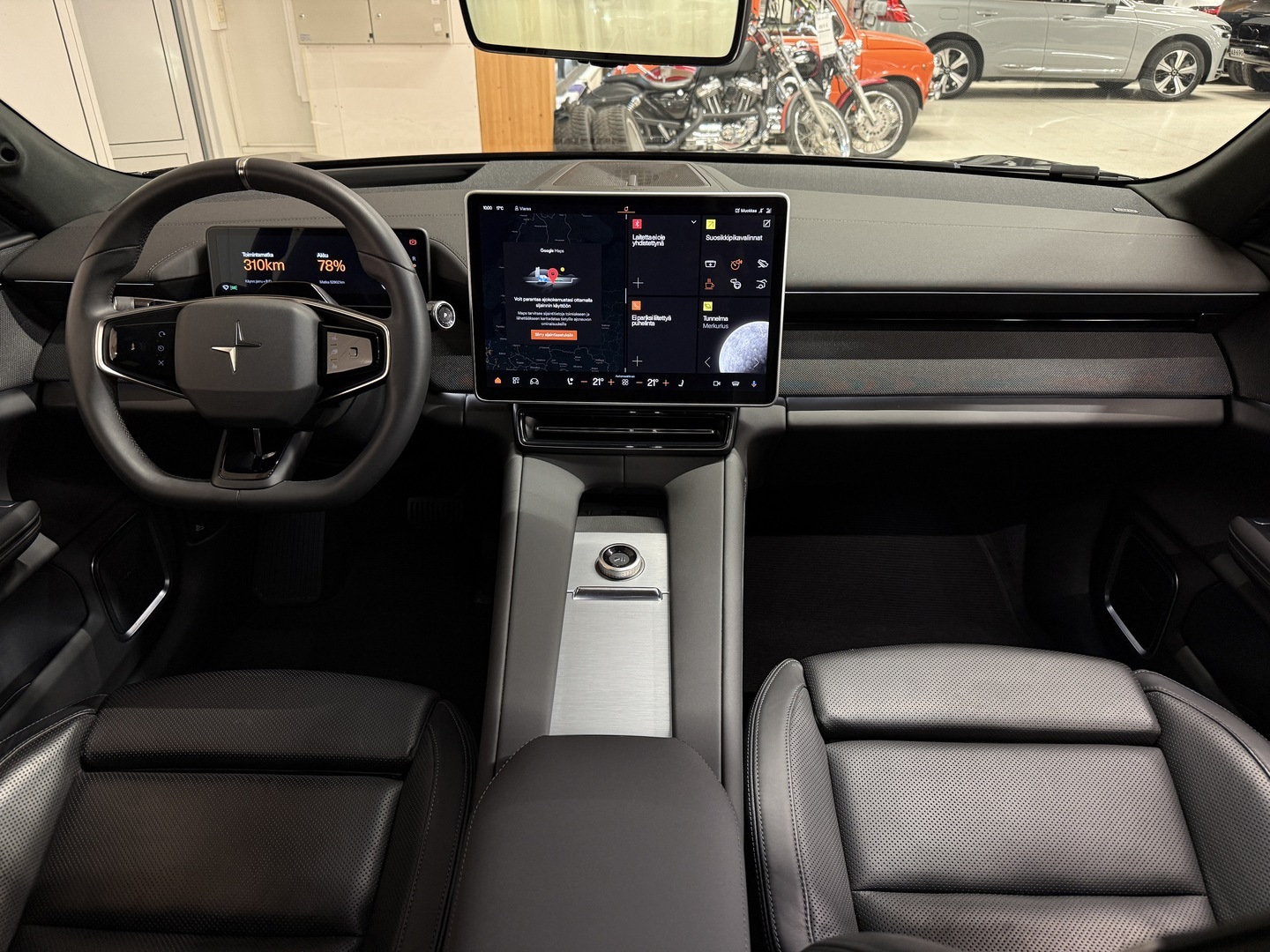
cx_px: 635
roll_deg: -0.1
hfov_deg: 71.6
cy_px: 476
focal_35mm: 24
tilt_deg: -27.7
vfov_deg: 56.8
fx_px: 881
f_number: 1.78
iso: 200
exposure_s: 1/49
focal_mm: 6.76
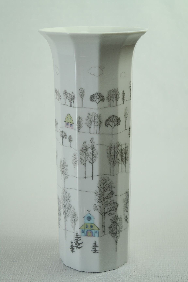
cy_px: 141
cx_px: 94
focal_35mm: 69
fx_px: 540
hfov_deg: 19.7
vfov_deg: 29.2
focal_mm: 45
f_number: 5.6
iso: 200
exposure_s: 1/30
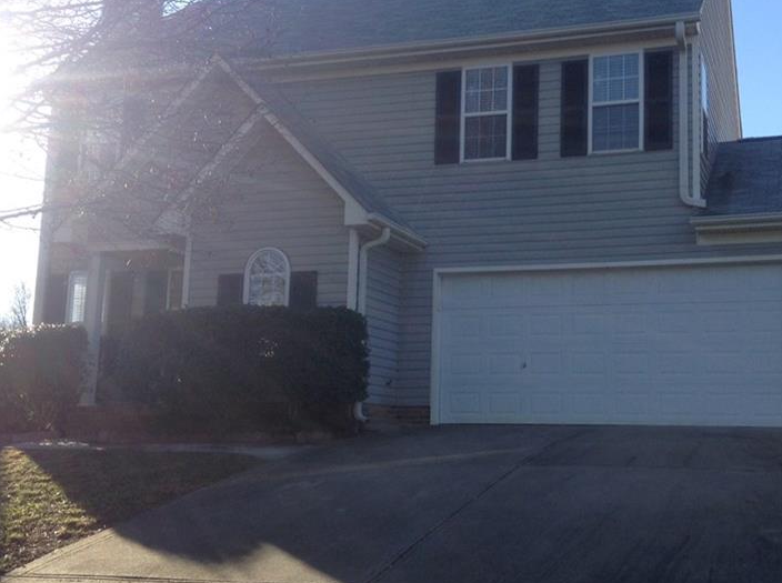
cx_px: 497
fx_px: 1082
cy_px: 275
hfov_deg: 39.4
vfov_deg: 30.2
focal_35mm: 48
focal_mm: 3.3
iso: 25
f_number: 2.4
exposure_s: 1/460
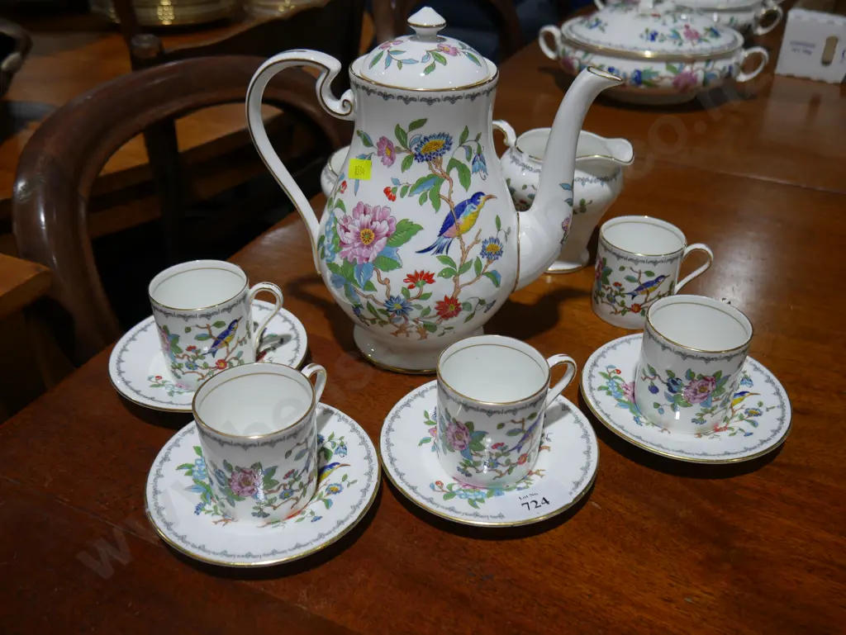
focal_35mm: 32
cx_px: 423
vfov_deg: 44.2
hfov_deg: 56.8
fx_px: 782
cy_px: 318
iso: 200
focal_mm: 16
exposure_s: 1/125
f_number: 3.6
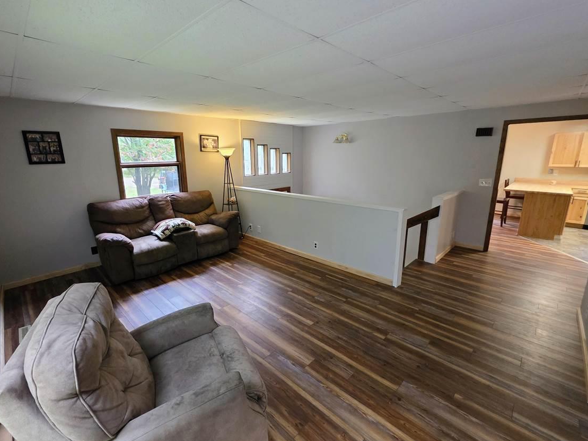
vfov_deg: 81.8
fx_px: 255
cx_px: 285
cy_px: 219
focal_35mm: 15
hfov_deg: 98.1
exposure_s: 1/60
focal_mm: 2.2
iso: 640
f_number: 1.9
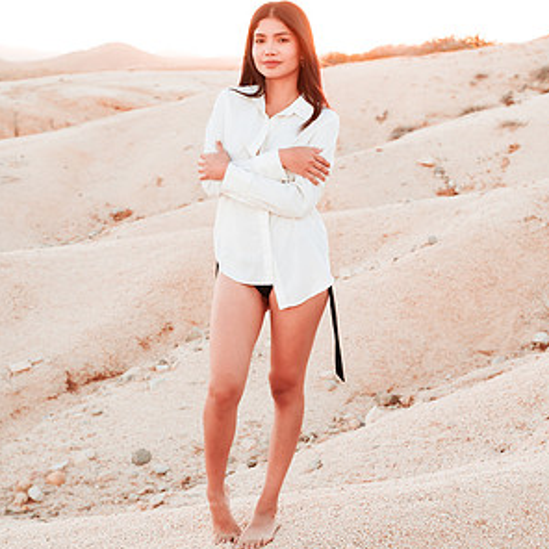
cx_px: 276
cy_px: 219
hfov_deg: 23.1
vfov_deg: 23.0
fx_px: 1346
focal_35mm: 75
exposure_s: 1/50
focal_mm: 58
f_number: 6.3
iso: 160
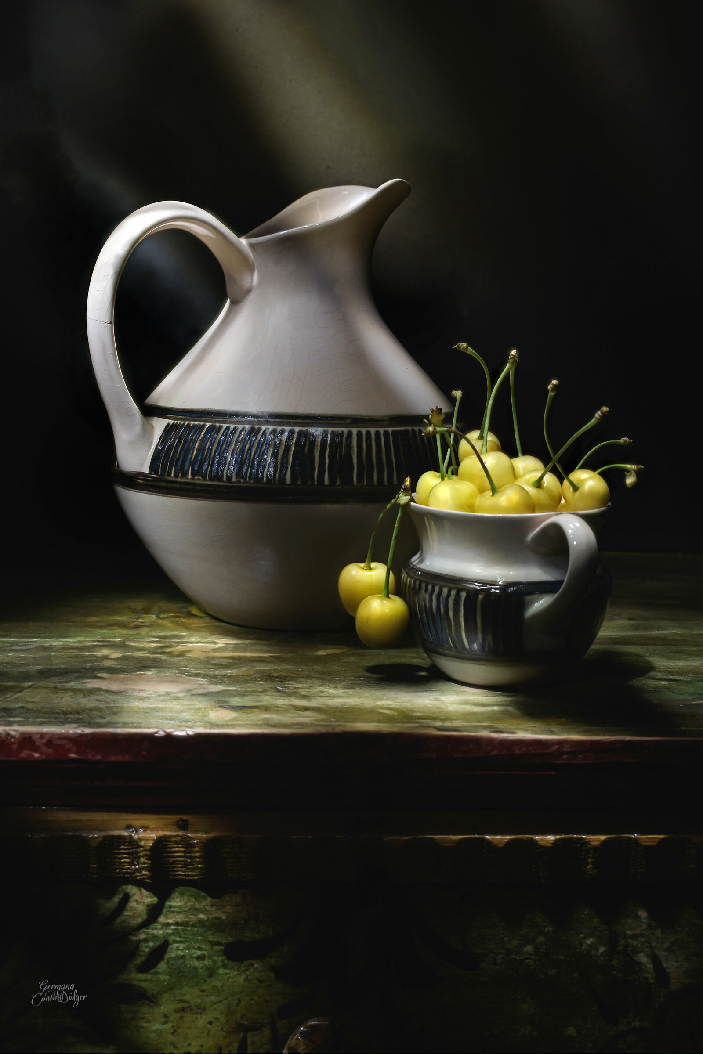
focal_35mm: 51
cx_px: 352
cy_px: 527
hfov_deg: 26.5
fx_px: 1494
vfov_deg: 38.9
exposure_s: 20
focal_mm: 34
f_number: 8
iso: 100
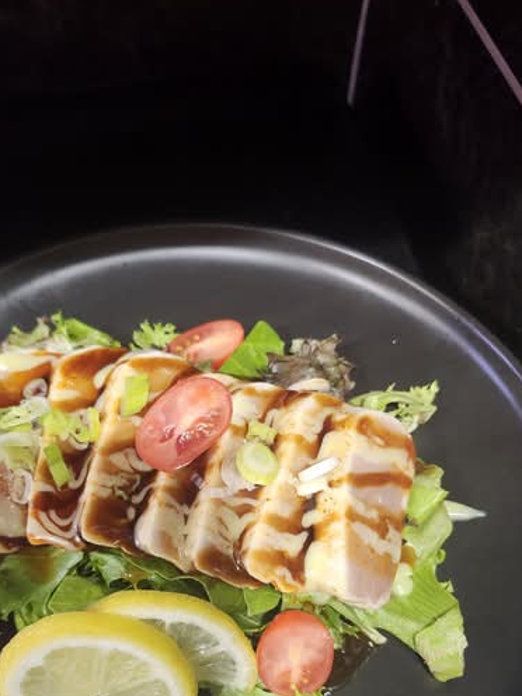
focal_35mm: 34
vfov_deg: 52.7
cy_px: 478
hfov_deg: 41.6
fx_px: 684
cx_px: 203
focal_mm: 5.54
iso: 640
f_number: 1.8
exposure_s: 1/40
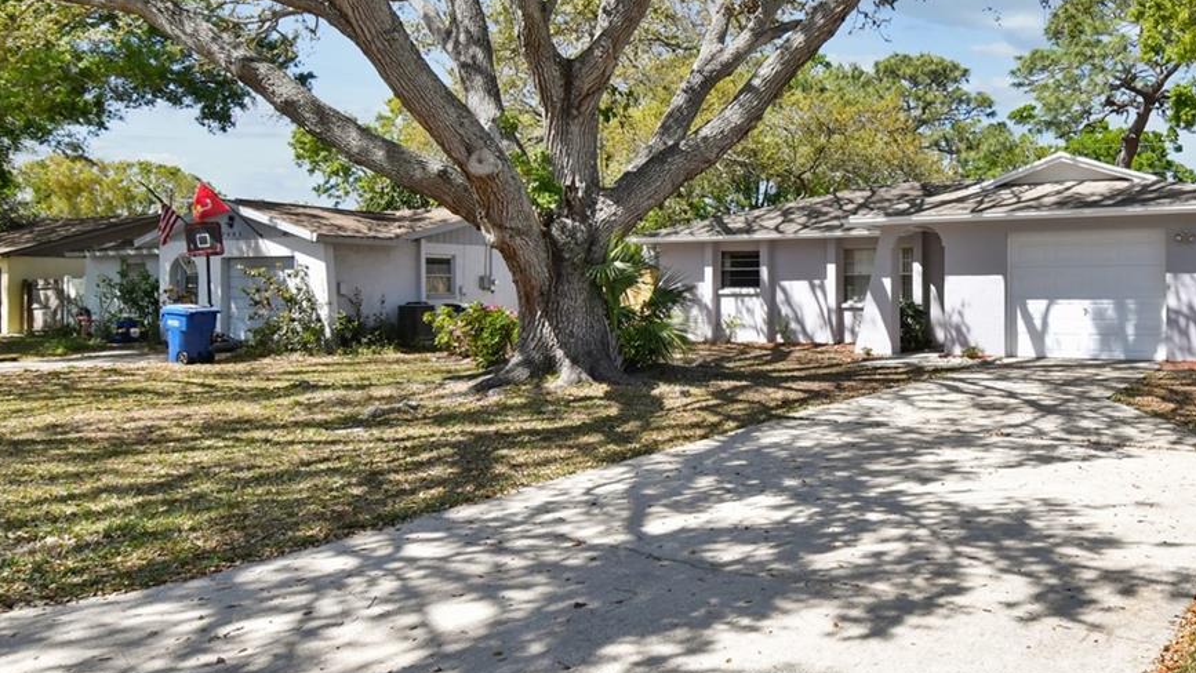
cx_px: 850
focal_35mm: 29
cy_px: 290
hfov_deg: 63.4
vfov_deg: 40.1
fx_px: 920
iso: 100
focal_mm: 10
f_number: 7.1
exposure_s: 1/250
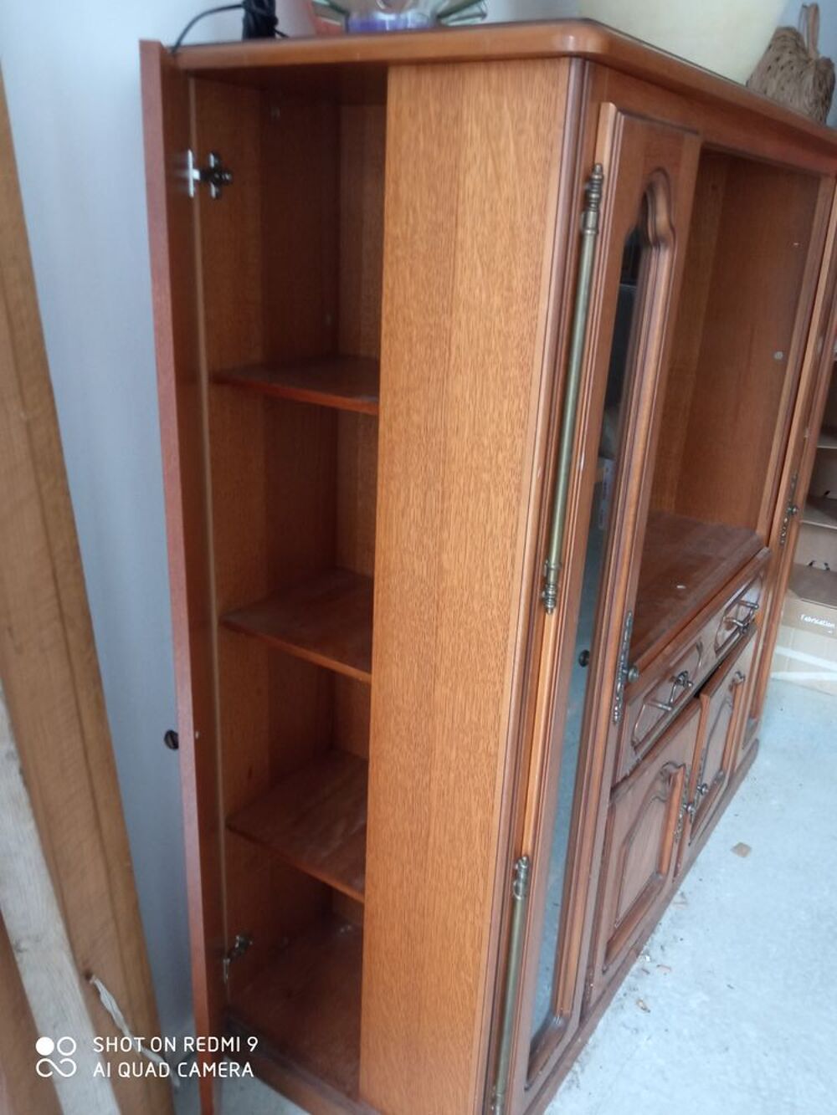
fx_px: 870
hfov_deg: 51.4
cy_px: 558
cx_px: 418
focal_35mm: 27
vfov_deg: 65.3
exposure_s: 1/33.3
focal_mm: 3.79
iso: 452
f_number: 2.2
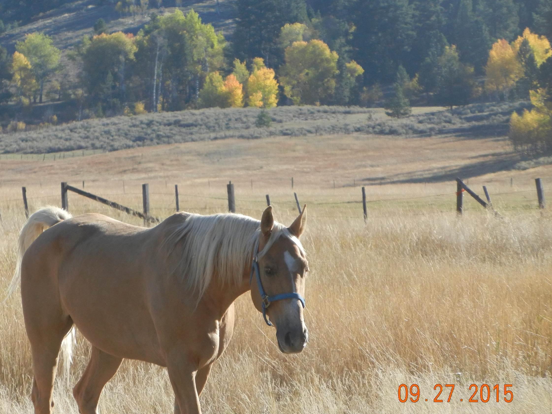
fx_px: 4370
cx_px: 181
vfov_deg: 5.4
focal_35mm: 274
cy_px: 169
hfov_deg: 7.2
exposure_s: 1/510
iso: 160
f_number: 4.7
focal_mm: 36
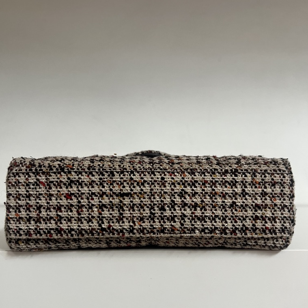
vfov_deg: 51.7
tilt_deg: -5.1
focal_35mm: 31
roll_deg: +0.9
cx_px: 153
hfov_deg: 52.5
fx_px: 312
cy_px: 200
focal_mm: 5.7
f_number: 1.5
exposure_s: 1/78
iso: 125
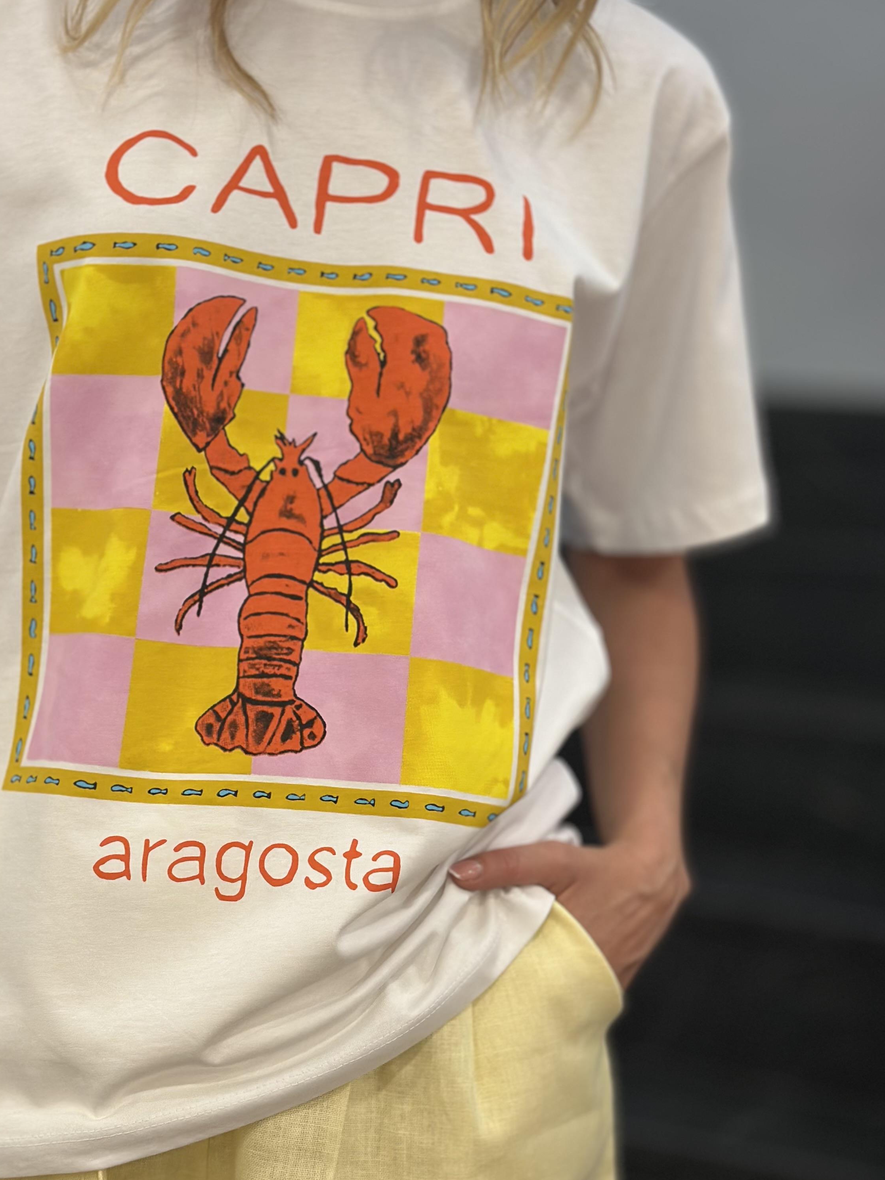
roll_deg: -2.7
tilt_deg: -1.4
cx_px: 316
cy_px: 602
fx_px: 2216
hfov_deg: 22.5
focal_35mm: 65
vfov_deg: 29.8
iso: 100
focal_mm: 6.86
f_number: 1.78
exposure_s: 1/50
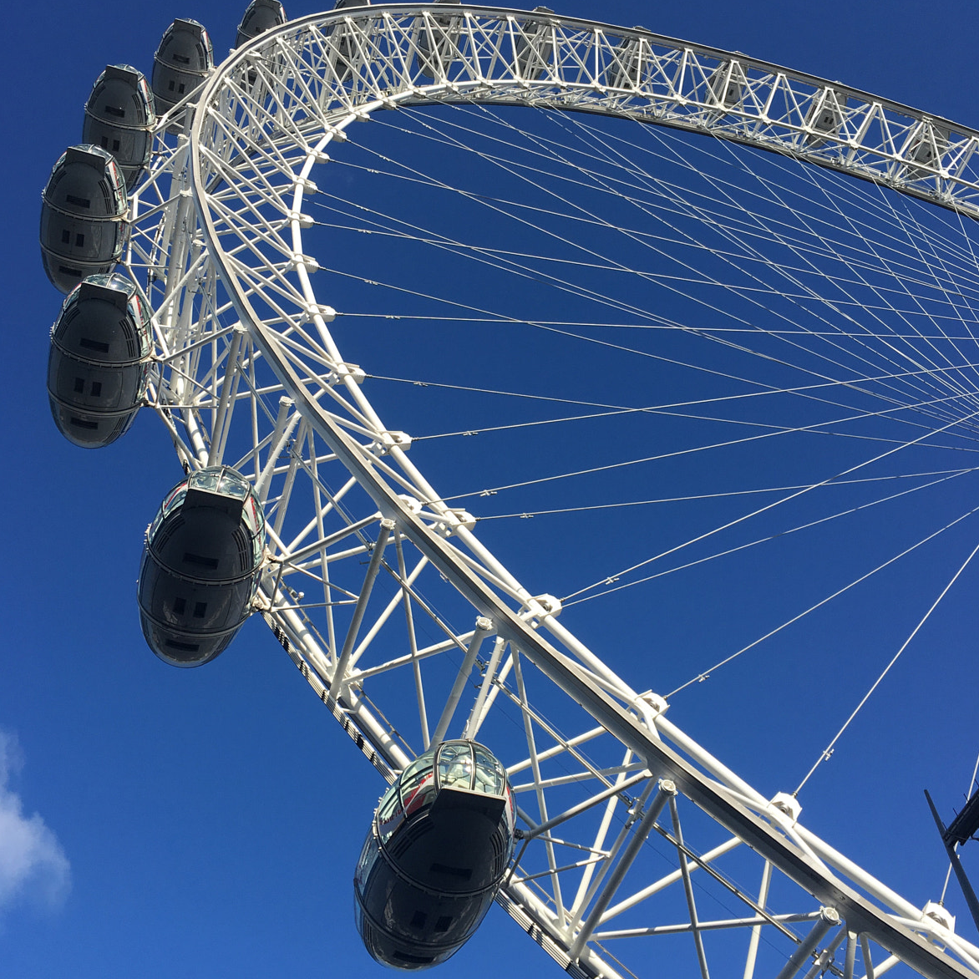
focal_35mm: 35
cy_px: 471
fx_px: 1120
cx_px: 485
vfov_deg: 47.2
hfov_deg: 47.2
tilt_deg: +58.0
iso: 25
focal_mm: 4.15
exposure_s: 1/1508
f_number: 2.2
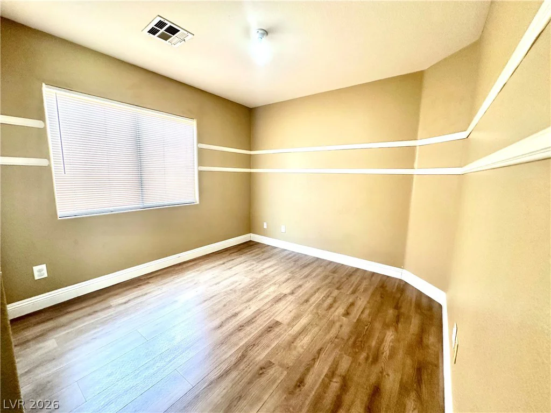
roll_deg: -1.4
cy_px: 206
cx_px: 276
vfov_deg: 85.7
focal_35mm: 14
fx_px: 223
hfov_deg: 102.1
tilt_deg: -8.0
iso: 200
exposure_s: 1/60
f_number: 2.2
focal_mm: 2.22
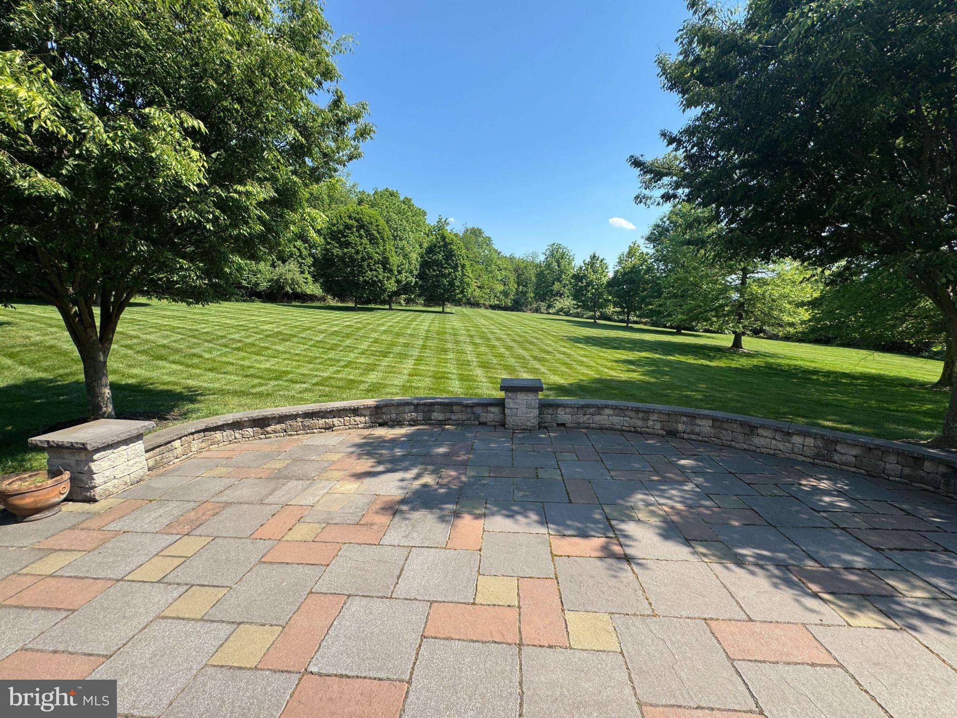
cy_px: 359
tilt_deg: -7.1
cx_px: 478
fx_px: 387
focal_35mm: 14
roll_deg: +0.1
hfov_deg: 102.1
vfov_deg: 85.7
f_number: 2.2
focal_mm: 2.22
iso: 50
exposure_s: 1/787
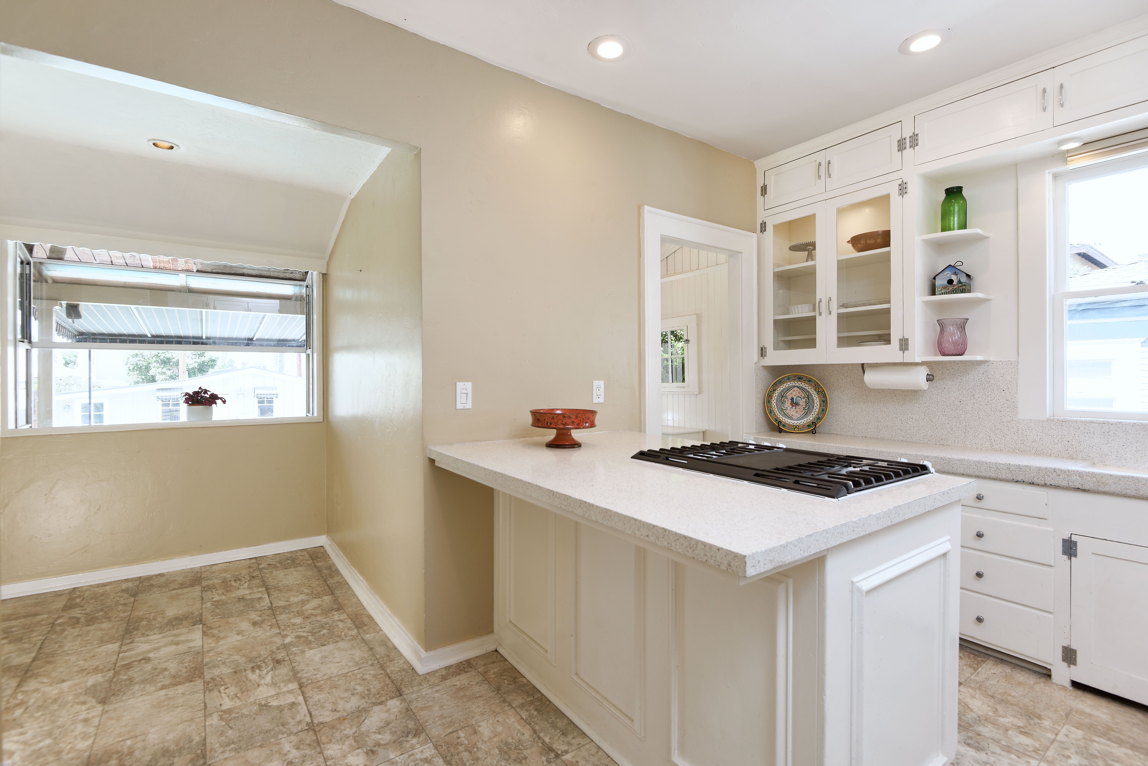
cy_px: 383
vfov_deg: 73.8
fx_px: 510
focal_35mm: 16
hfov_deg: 96.7
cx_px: 574
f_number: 6.3
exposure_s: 1/30
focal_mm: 16
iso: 200
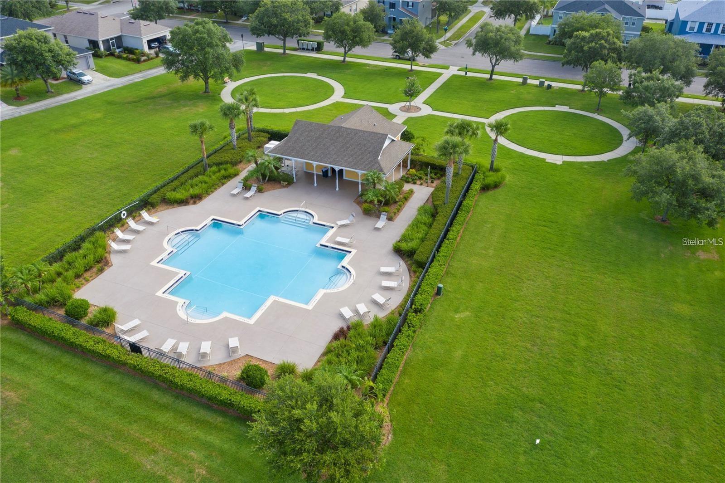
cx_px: 362
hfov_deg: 65.5
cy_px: 242
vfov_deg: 46.4
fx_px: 564
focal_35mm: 28
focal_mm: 10.26
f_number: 5
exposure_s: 1/200
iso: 100
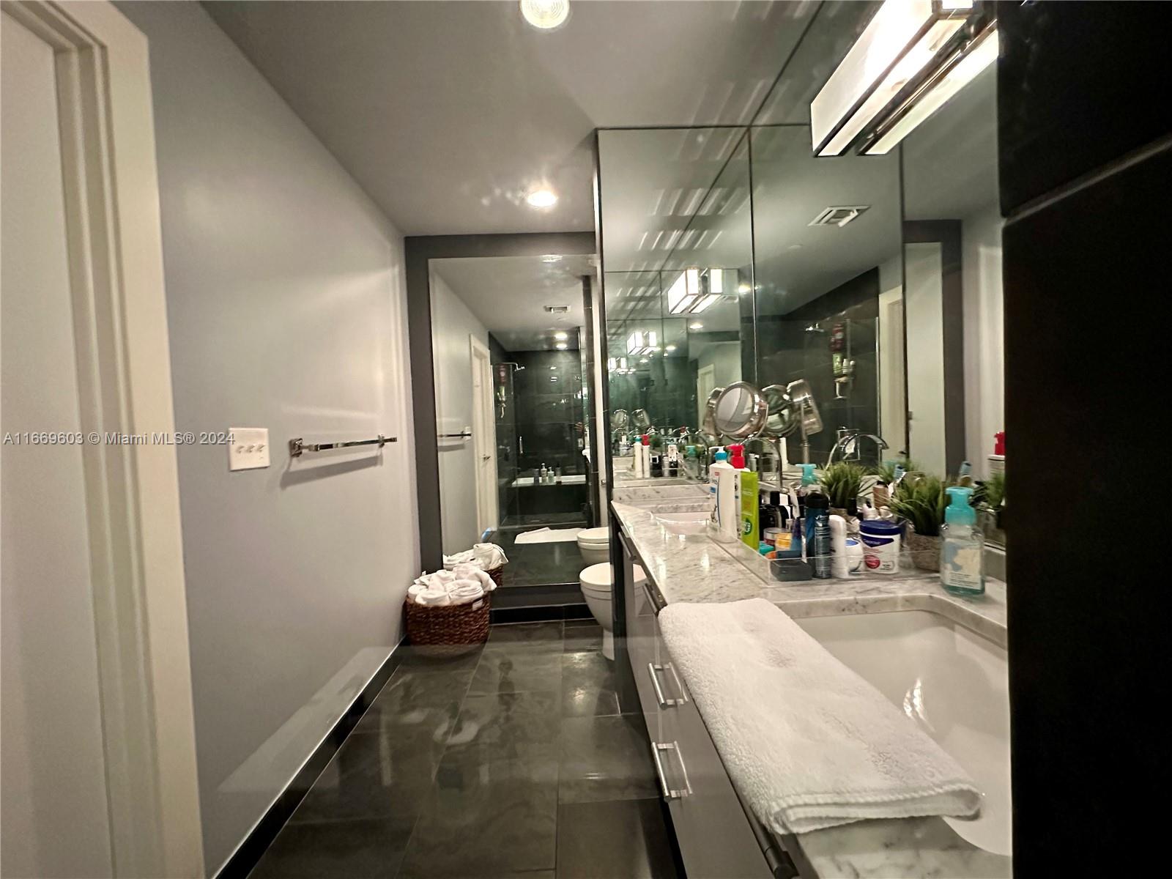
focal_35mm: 14
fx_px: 474
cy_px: 440
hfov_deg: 102.1
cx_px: 586
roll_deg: +2.4
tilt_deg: -1.5
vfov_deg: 85.7
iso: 1000
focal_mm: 2.22
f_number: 2.2
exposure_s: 1/60
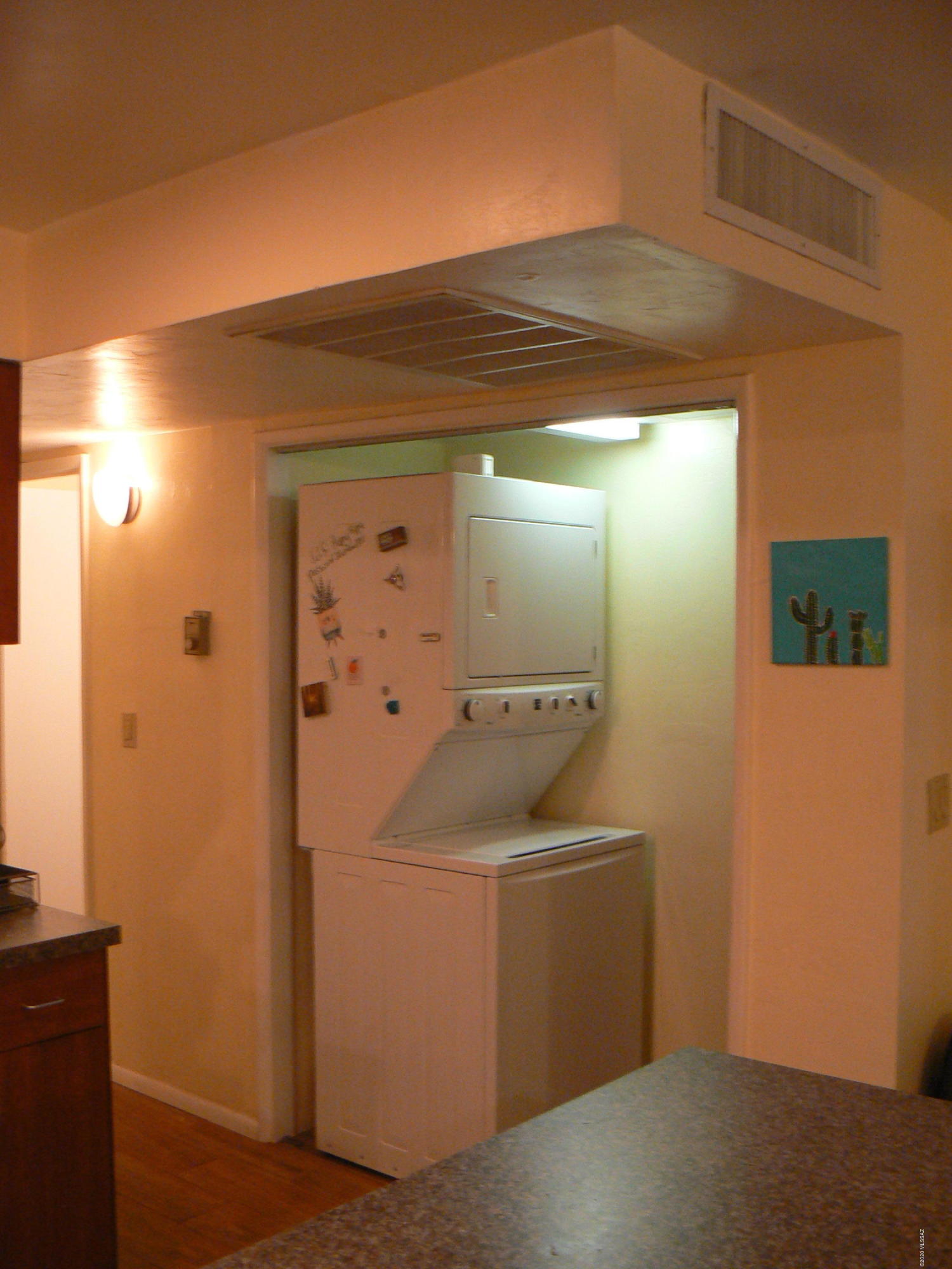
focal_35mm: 36
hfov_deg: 39.7
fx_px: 1320
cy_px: 634
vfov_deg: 51.4
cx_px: 476
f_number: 2.8
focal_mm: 6
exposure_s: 1/20
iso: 200
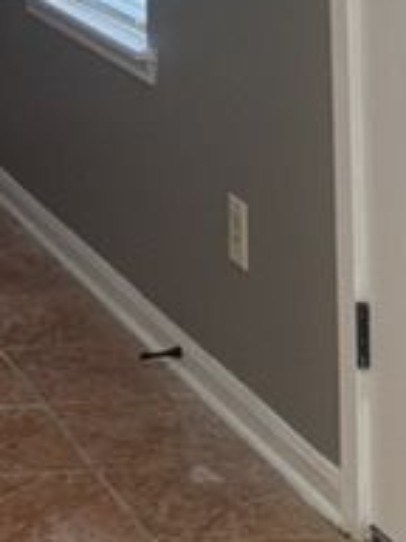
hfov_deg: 11.0
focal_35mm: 128
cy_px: -308
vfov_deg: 14.2
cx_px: -248
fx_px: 2002
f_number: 1.78
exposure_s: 1/120
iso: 250
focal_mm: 6.76
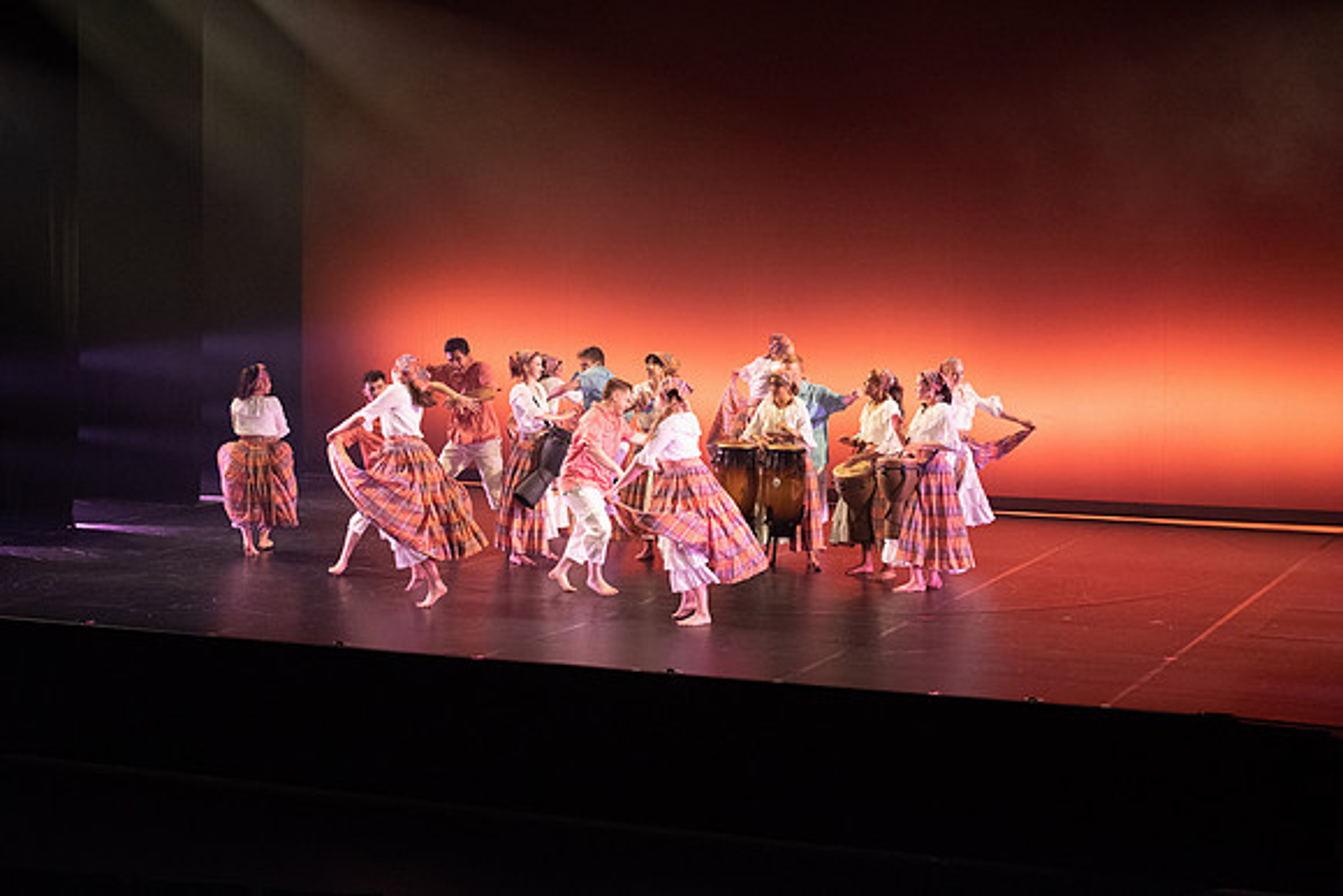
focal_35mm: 70
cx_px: 672
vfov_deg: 19.5
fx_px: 2612
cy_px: 448
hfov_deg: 28.8
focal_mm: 70
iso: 6400
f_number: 2.8
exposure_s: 1/320
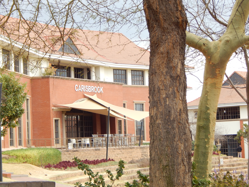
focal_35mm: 114
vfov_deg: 13.0
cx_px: 124
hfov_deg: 17.3
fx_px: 820
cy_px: 94
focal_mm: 20.5
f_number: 4.6
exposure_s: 1/80
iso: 125
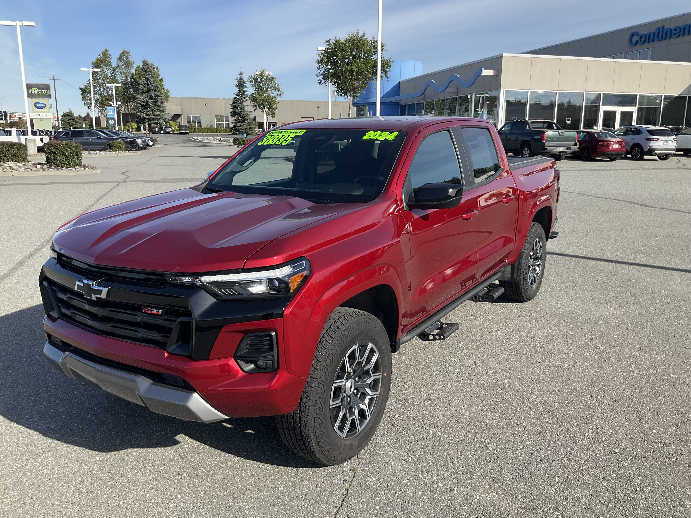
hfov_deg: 61.7
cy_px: 259
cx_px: 346
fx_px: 579
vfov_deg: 48.2
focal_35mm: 29
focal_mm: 3
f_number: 1.8
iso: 25
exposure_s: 1/1076
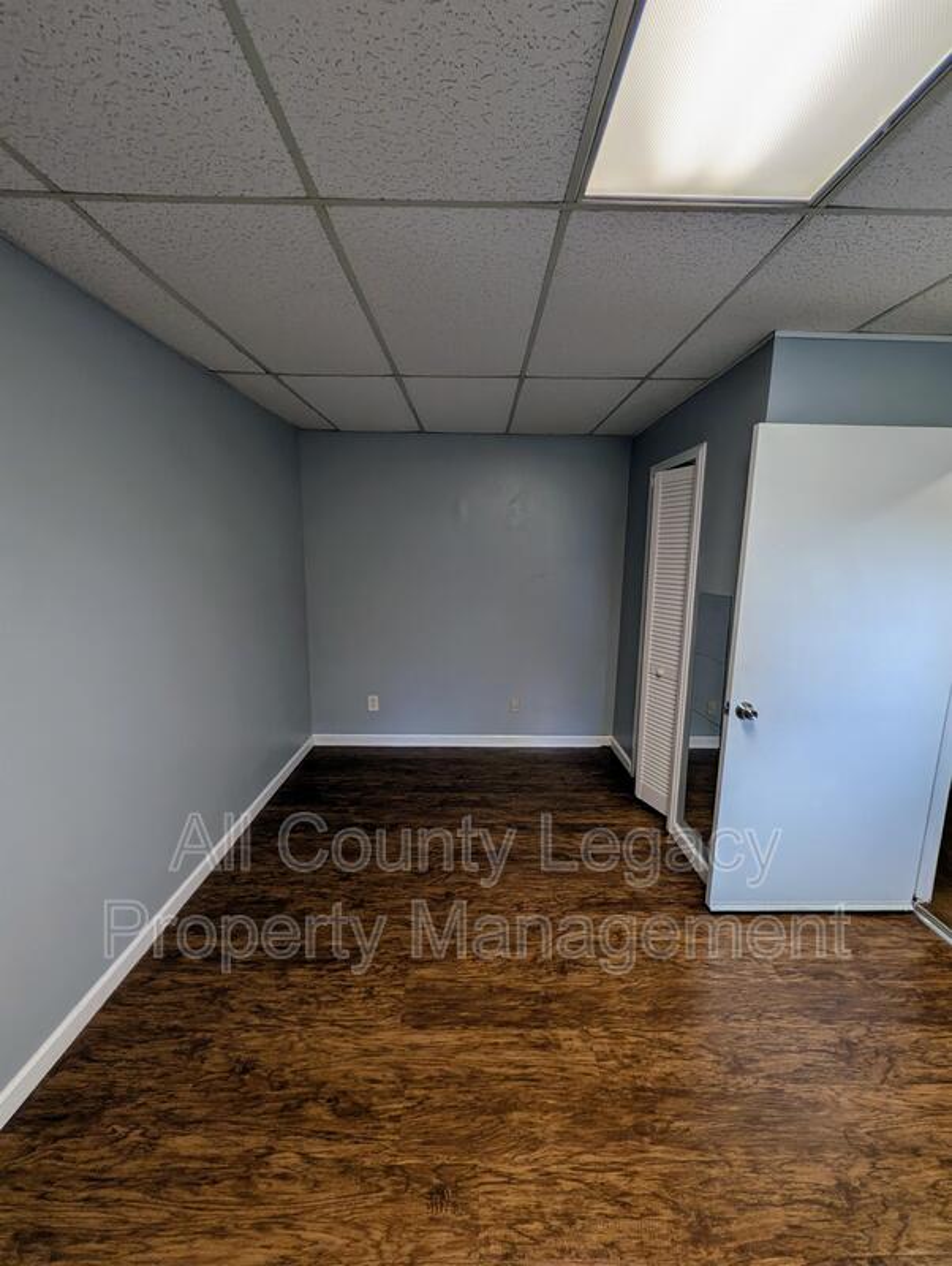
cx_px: 476
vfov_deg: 110.5
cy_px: 633
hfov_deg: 94.6
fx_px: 439
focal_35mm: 12
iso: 38
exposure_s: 1/125
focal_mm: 2.02
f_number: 1.7
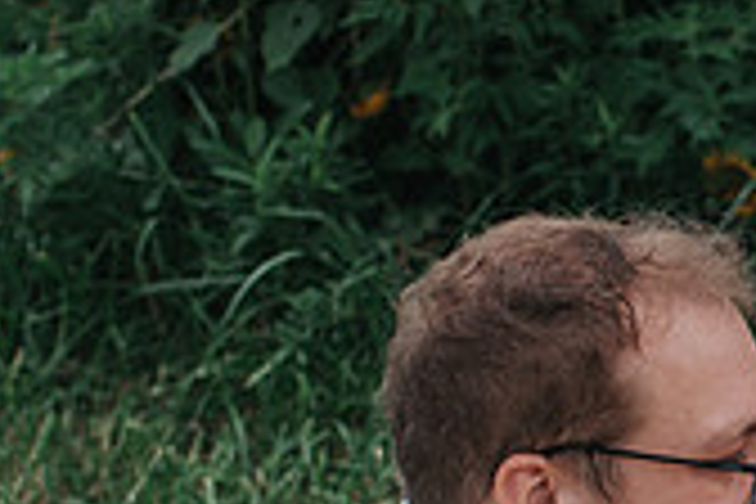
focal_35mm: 139
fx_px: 2919
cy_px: 570
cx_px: 971
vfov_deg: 9.8
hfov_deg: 14.2
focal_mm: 35
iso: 100
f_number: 3.2
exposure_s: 1/1000
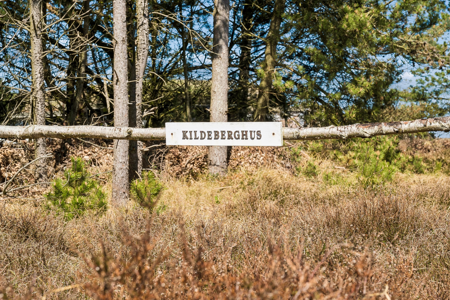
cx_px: 226
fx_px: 950
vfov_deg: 17.9
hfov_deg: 26.7
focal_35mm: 76
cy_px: 147
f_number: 11
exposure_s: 1/400
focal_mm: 70
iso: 250
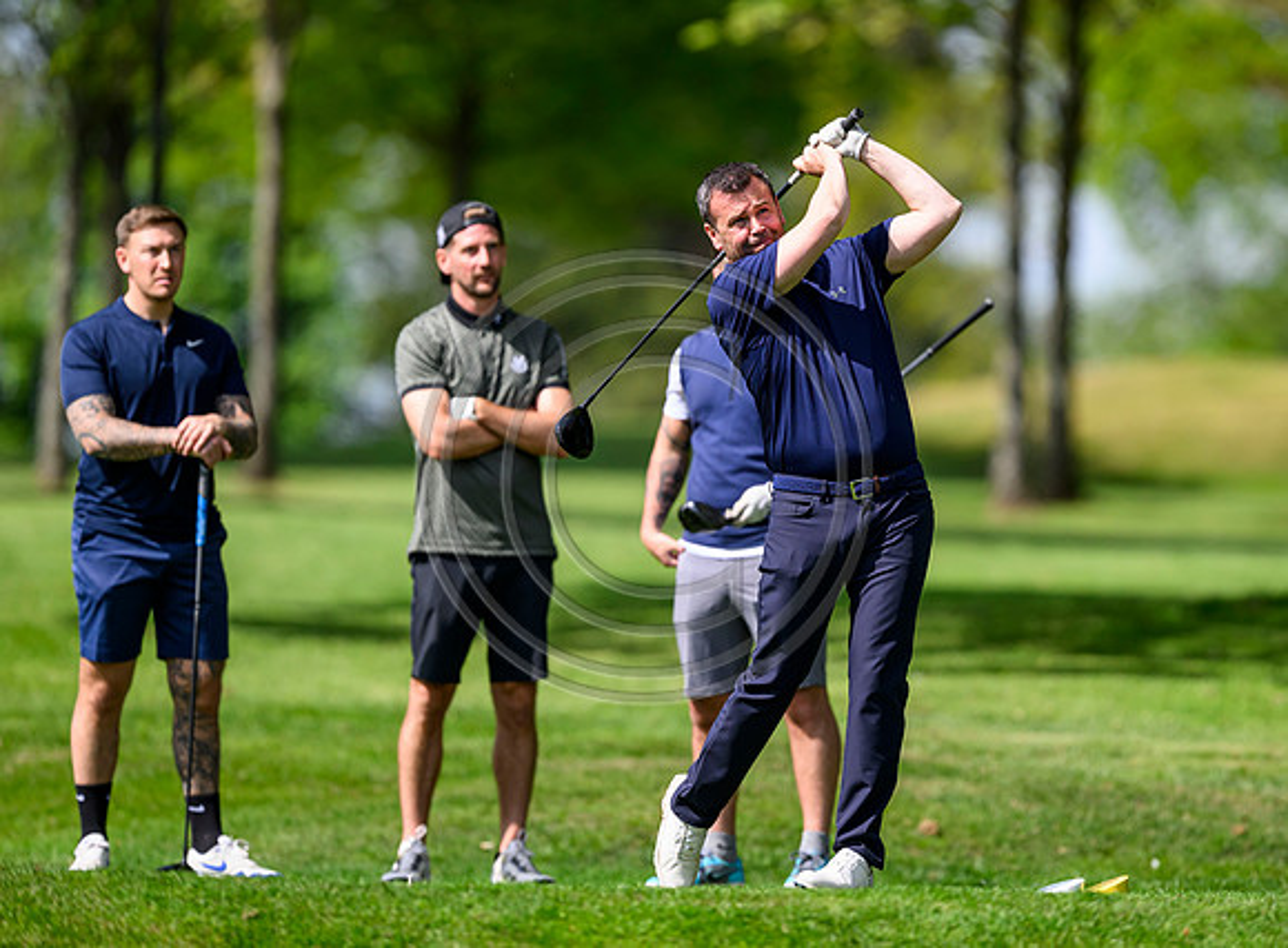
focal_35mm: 454
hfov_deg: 4.4
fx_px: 16768
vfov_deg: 3.2
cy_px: 445
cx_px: 754
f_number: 3.5
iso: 500
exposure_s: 1/4000
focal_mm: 400
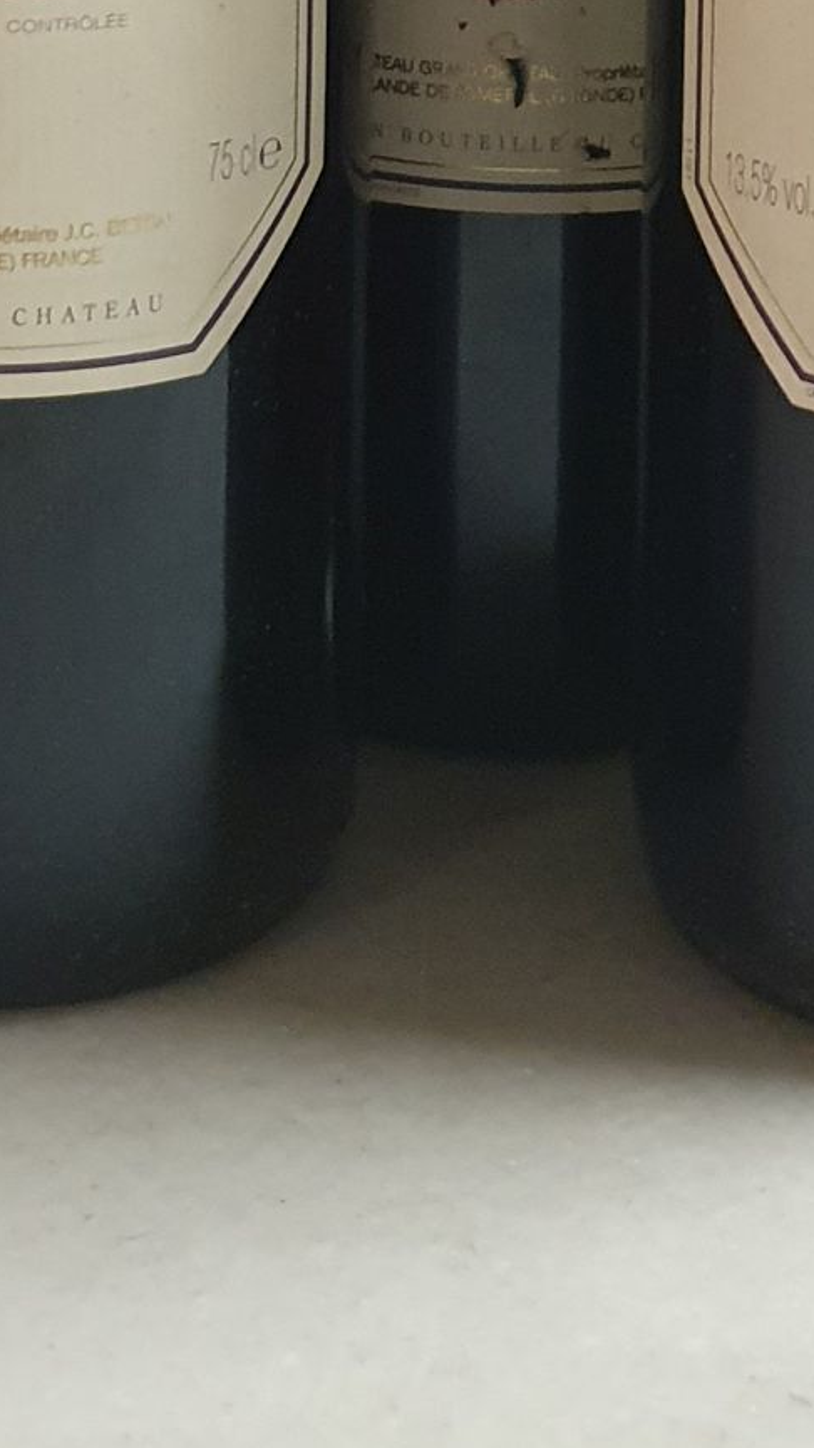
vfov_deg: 22.8
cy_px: -486
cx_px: 436
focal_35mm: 82
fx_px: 3146
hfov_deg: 14.7
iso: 400
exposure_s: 1/50
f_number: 1.5
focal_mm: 4.32
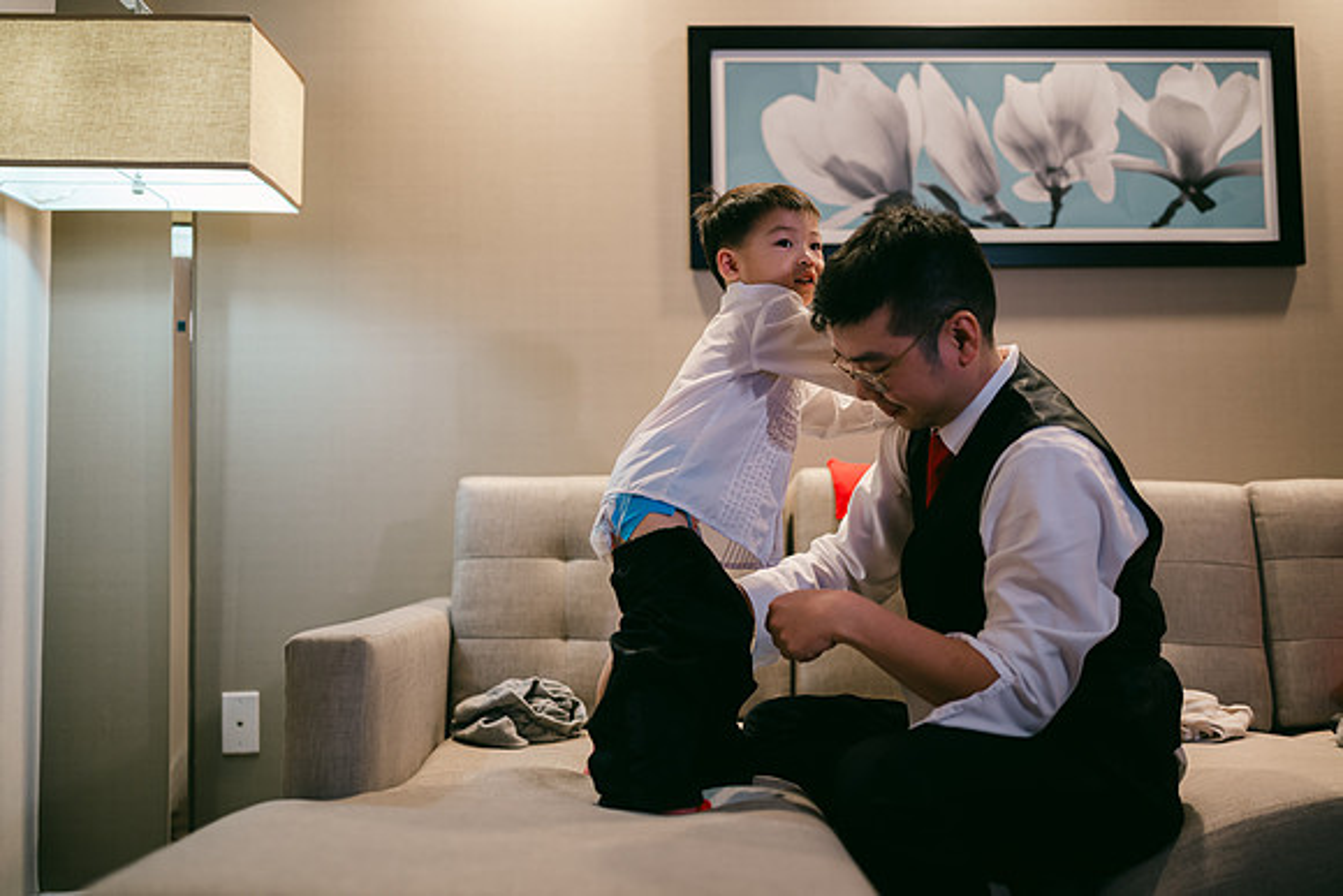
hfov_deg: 54.4
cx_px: 672
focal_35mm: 35
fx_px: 1306
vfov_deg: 37.9
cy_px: 448
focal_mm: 35
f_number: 1.2
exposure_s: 1/200
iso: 400
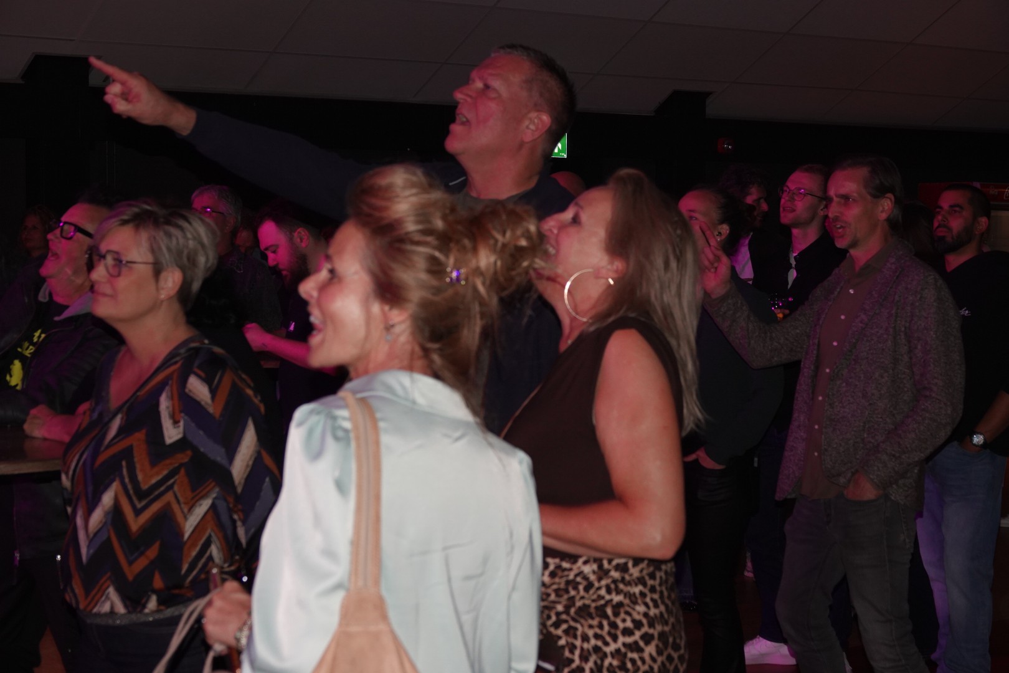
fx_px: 1822
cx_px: 504
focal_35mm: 65
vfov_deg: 20.9
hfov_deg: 31.0
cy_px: 336
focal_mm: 23.95
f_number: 3.5
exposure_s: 1/60
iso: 400
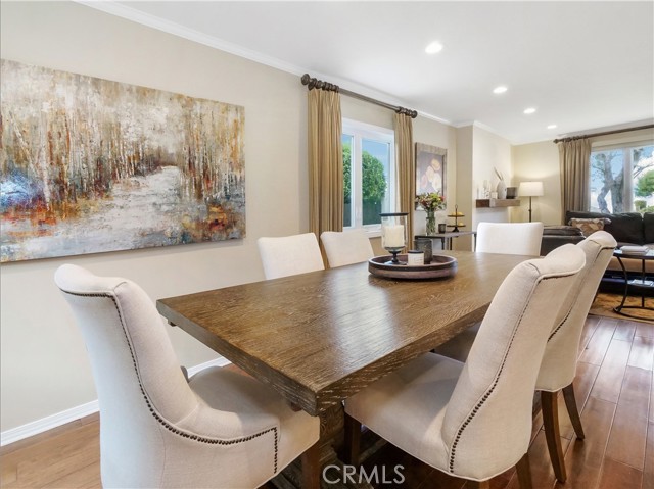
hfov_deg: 94.5
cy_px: 244
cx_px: 327
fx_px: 302
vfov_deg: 78.0
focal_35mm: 16
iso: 1600
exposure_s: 1/20
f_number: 8
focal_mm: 8
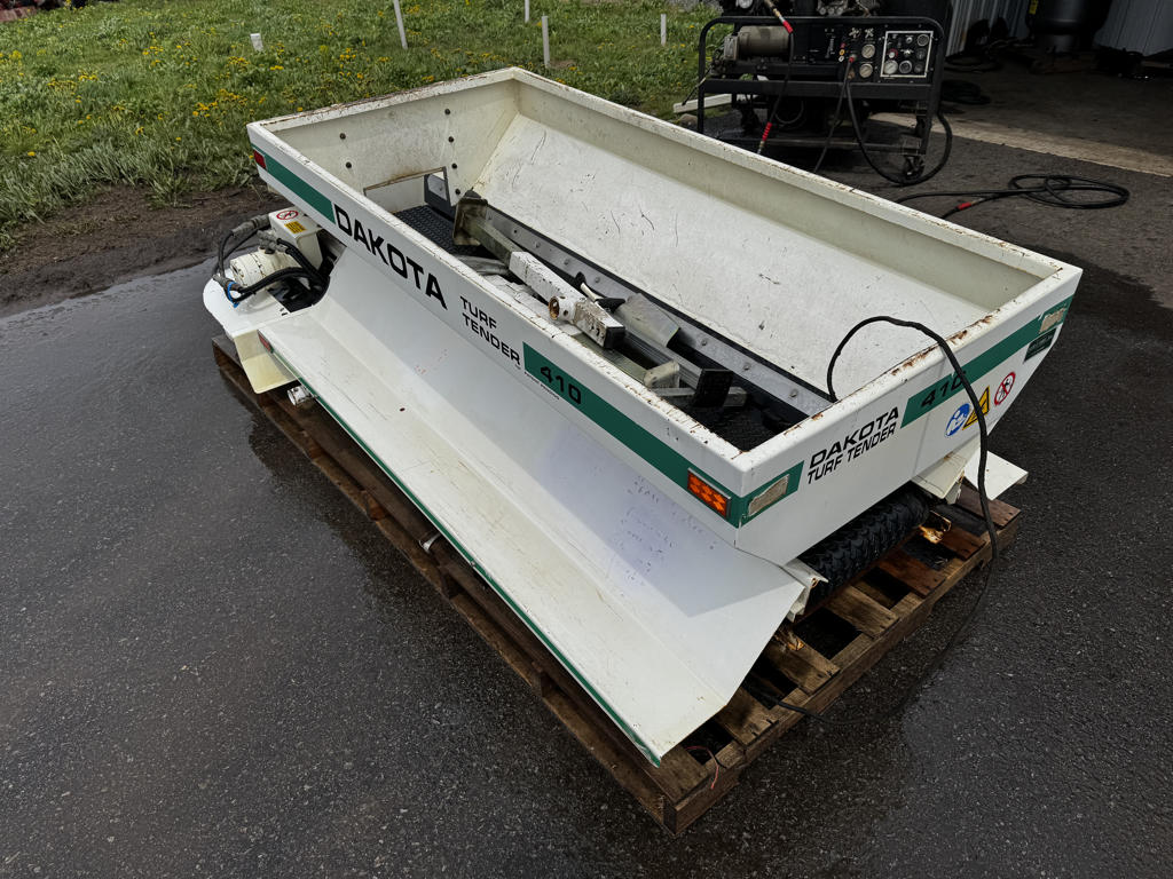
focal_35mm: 24
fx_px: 813
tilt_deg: -34.6
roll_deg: +0.4
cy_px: 440
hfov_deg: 71.6
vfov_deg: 56.8
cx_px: 586
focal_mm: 6.76
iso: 80
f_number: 1.78
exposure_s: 1/9009
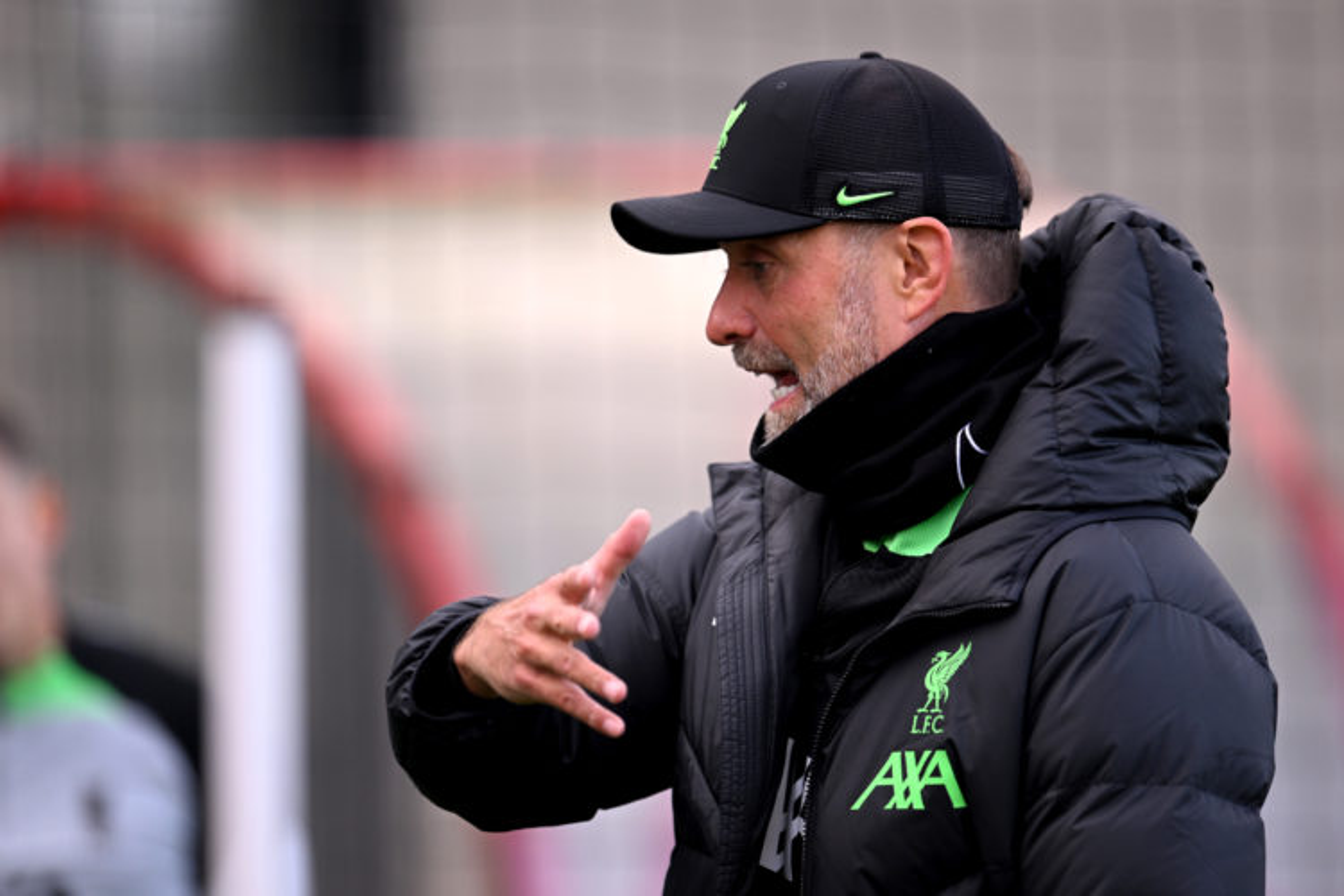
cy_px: 448
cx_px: 672
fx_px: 14932
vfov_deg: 3.4
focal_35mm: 400
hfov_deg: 5.2
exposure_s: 1/2000
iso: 800
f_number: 2.8
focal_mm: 400
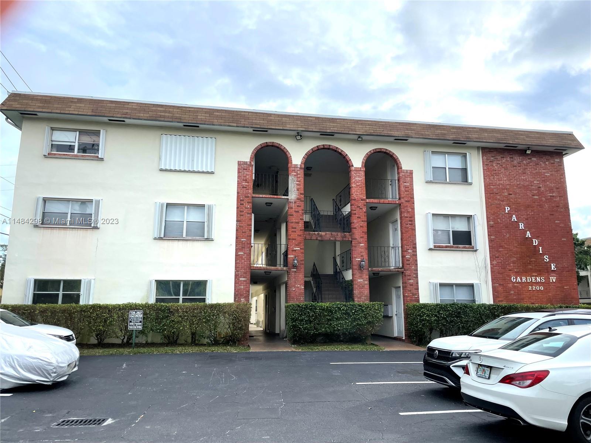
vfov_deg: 53.1
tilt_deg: +11.6
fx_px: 444
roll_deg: -0.6
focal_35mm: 26
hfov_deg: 67.3
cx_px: 296
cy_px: 222
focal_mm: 4.2
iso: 32
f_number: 1.6
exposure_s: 1/2304
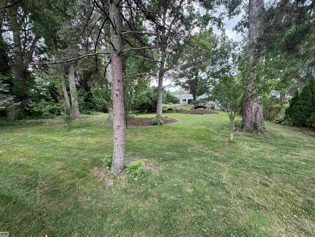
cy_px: 118
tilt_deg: -7.9
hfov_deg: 102.1
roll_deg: +1.3
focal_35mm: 14
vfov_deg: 85.7
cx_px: 158
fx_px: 127
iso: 64
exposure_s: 1/99
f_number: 2.2
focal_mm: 2.22
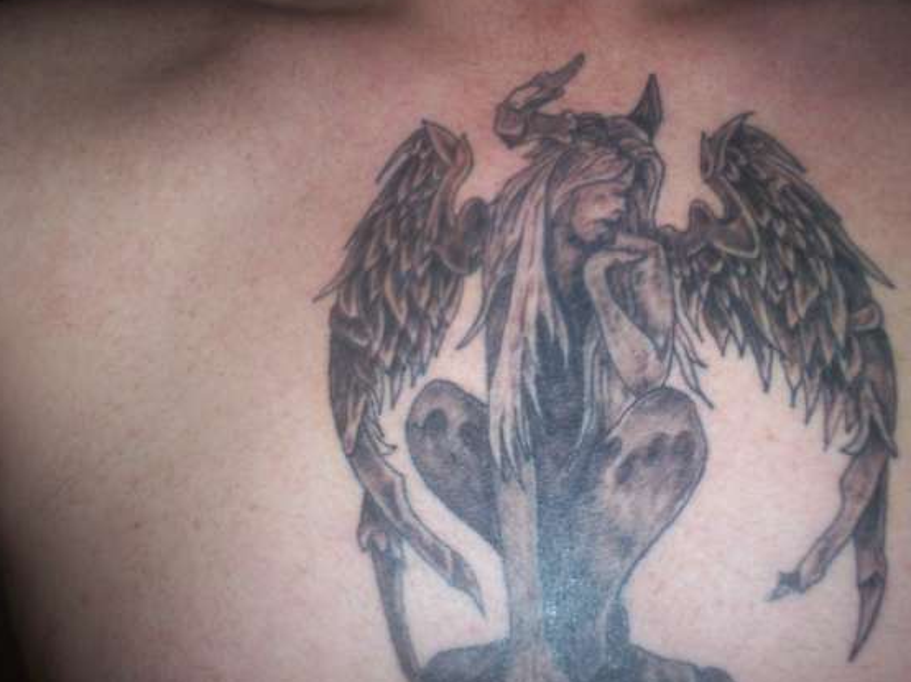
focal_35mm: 39
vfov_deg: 36.8
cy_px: 325
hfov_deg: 47.9
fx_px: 1026
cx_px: 483
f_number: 4.5
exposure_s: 1/60
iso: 140
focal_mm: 6
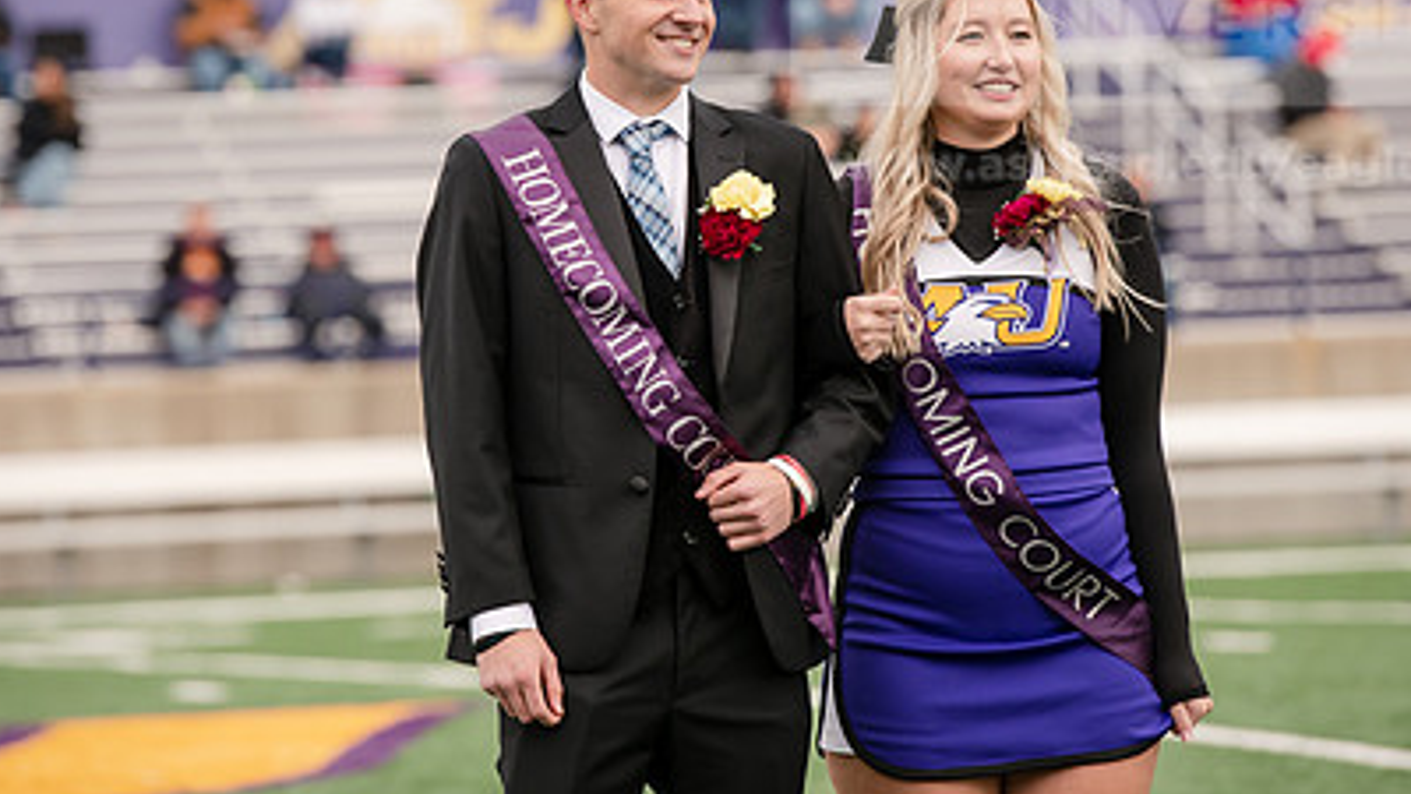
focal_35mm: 289
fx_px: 10813
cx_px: 684
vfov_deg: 4.2
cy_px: 238
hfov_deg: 7.5
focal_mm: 190
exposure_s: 1/1250
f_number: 4.5
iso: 320
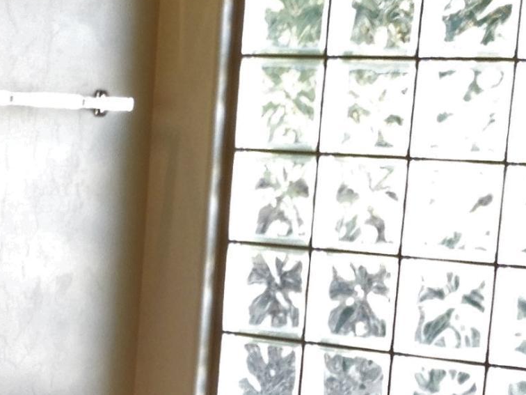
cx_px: -132
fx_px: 1991
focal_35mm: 131
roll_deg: -3.8
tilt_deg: -7.5
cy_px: 396
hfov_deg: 14.5
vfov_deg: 11.2
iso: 50
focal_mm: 4.12
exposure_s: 1/20
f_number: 2.4
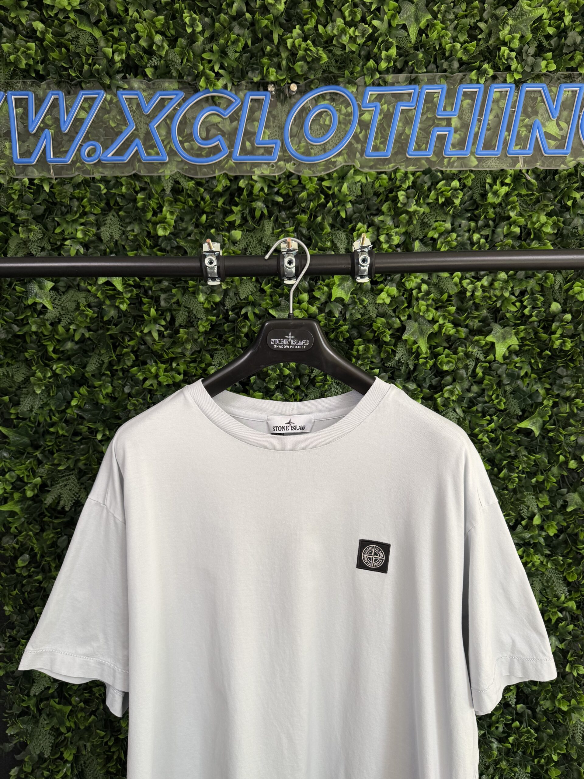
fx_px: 540
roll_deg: +0.7
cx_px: 292
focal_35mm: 24
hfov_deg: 56.8
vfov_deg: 71.6
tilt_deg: -6.8
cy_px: 390
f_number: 1.78
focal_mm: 6.76
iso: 64
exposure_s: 1/121
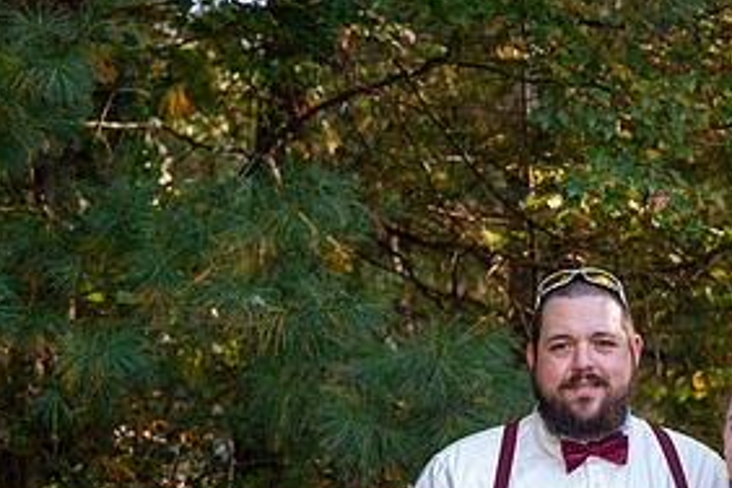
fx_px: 2257
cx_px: 615
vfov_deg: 12.2
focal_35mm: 111
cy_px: 483
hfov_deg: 18.2
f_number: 4.5
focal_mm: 54
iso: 900
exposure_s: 1/200
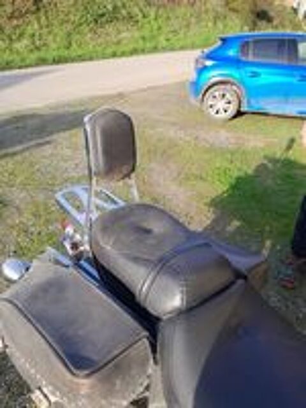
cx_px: 153
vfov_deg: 67.3
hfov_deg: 53.1
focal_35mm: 26
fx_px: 306
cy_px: 204
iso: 40
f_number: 1.8
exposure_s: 1/130
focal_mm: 3.98
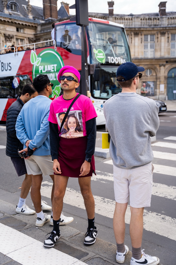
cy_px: 132
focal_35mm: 42
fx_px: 307
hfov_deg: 32.0
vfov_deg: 46.6
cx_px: 88
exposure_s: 1/400
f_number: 2.8
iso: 64
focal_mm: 41.8
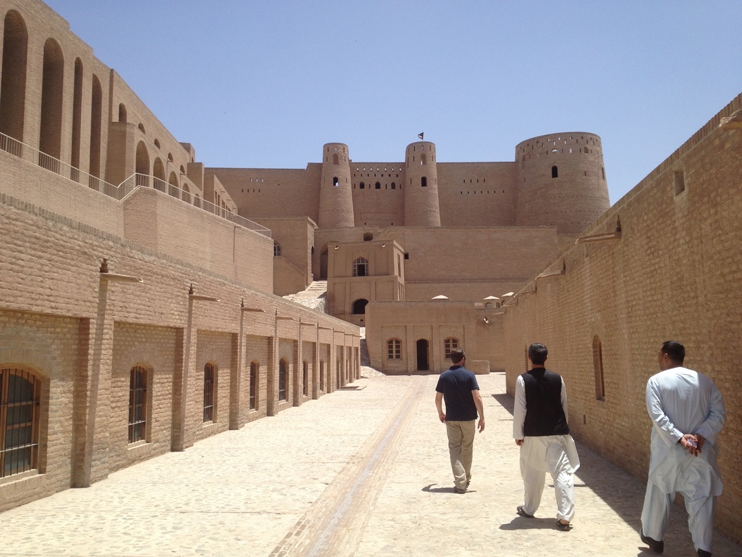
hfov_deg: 52.6
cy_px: 278
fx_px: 750
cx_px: 371
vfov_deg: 40.7
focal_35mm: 35
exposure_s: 1/1905
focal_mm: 4.28
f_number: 2.4
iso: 50
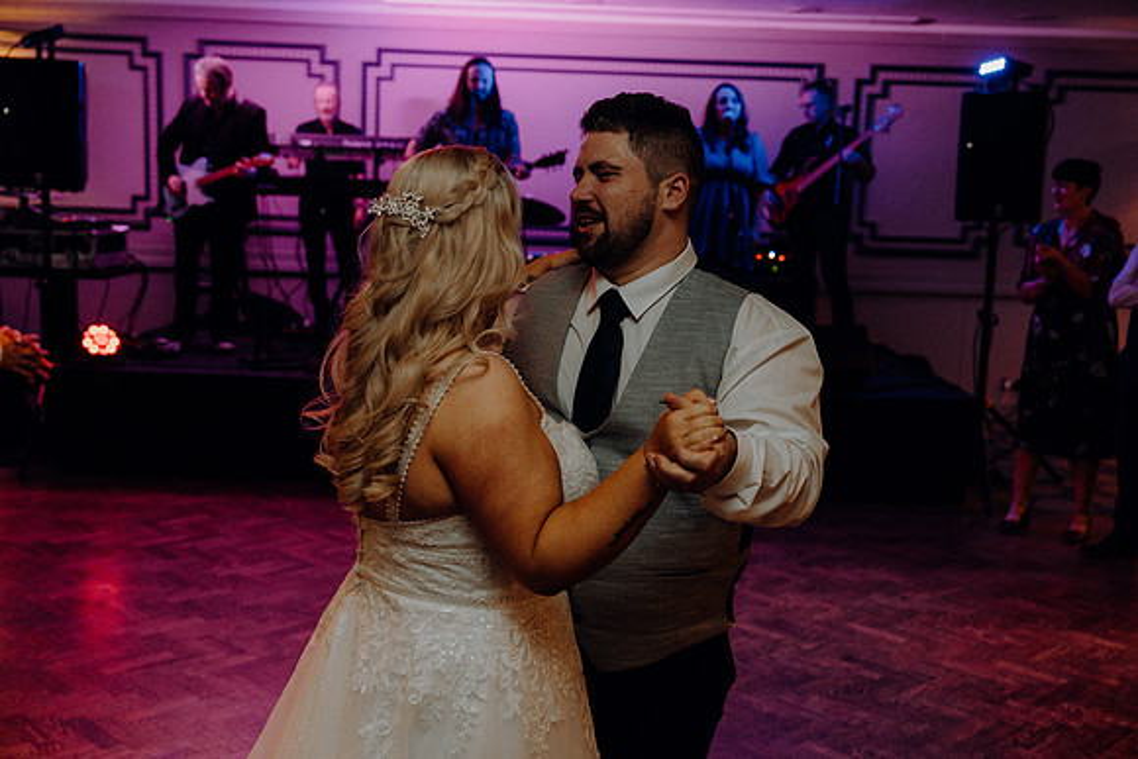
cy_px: 380
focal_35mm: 41
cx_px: 569
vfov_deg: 32.6
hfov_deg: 47.4
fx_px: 1296
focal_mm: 41
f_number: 3.5
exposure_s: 1/160
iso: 2500
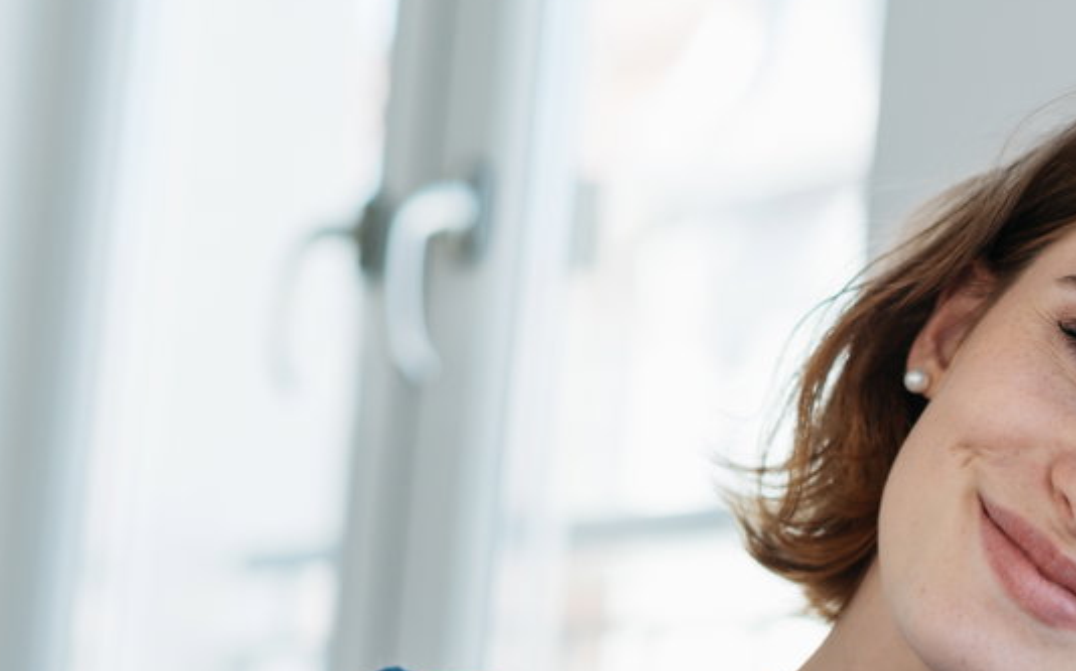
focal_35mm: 126
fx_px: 3693
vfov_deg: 10.3
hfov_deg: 16.3
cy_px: 744
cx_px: 1002
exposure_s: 1/160
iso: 125
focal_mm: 55
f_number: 2.5
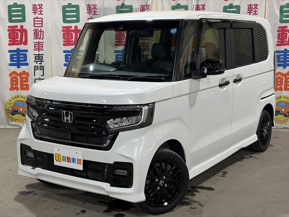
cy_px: 108
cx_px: 144
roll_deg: +0.6
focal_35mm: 52
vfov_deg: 28.0
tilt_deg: -8.7
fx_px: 434
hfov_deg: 36.8
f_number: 1.6
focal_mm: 5.96
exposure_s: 1/50
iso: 64
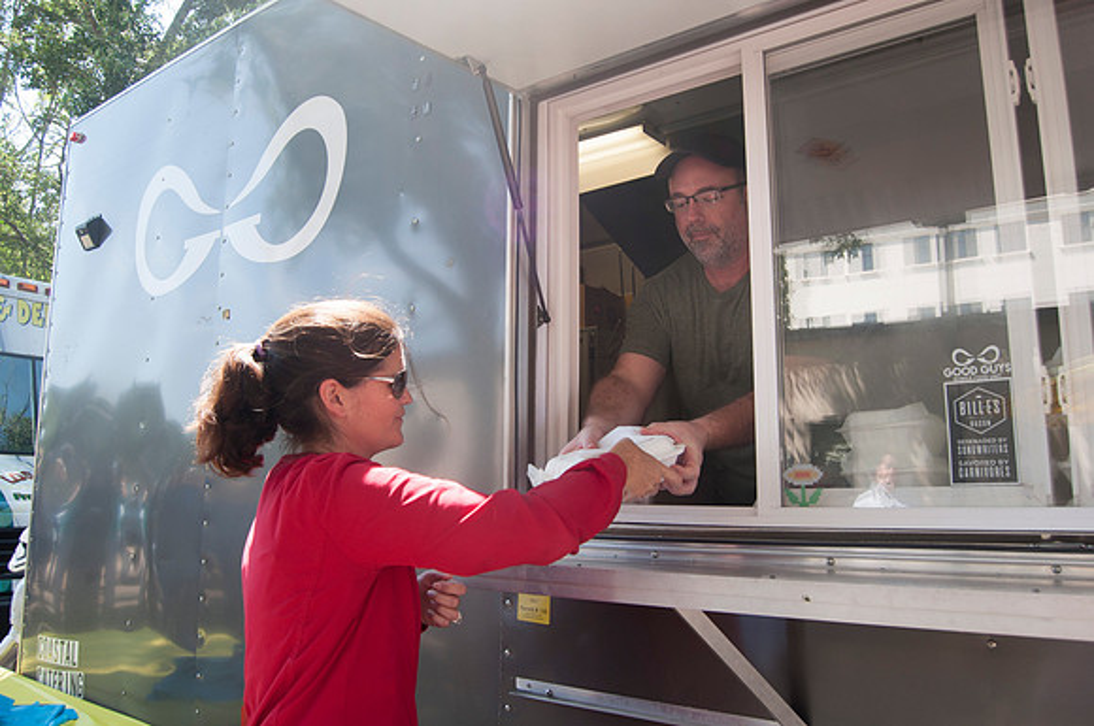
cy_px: 363
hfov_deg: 67.5
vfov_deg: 47.8
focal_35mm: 27
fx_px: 819
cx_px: 547
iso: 200
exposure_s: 1/200
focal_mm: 18
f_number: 5.6
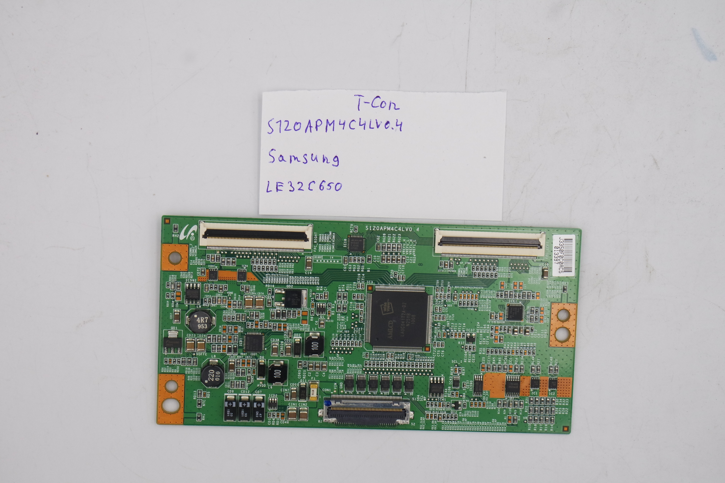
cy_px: 242
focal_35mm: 72
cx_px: 362
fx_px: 1450
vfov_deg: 18.9
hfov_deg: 28.1
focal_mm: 27
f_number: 5.6
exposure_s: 1/125
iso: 200
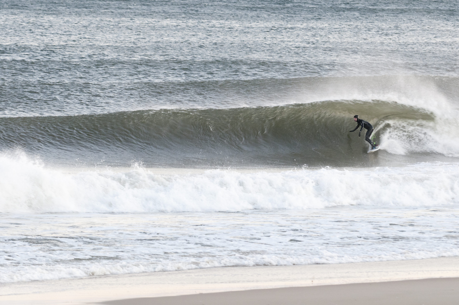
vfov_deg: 3.0
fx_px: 5731
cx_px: 230
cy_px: 152
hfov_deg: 4.6
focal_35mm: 450
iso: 1000
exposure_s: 1/100
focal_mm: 300
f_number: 6.3
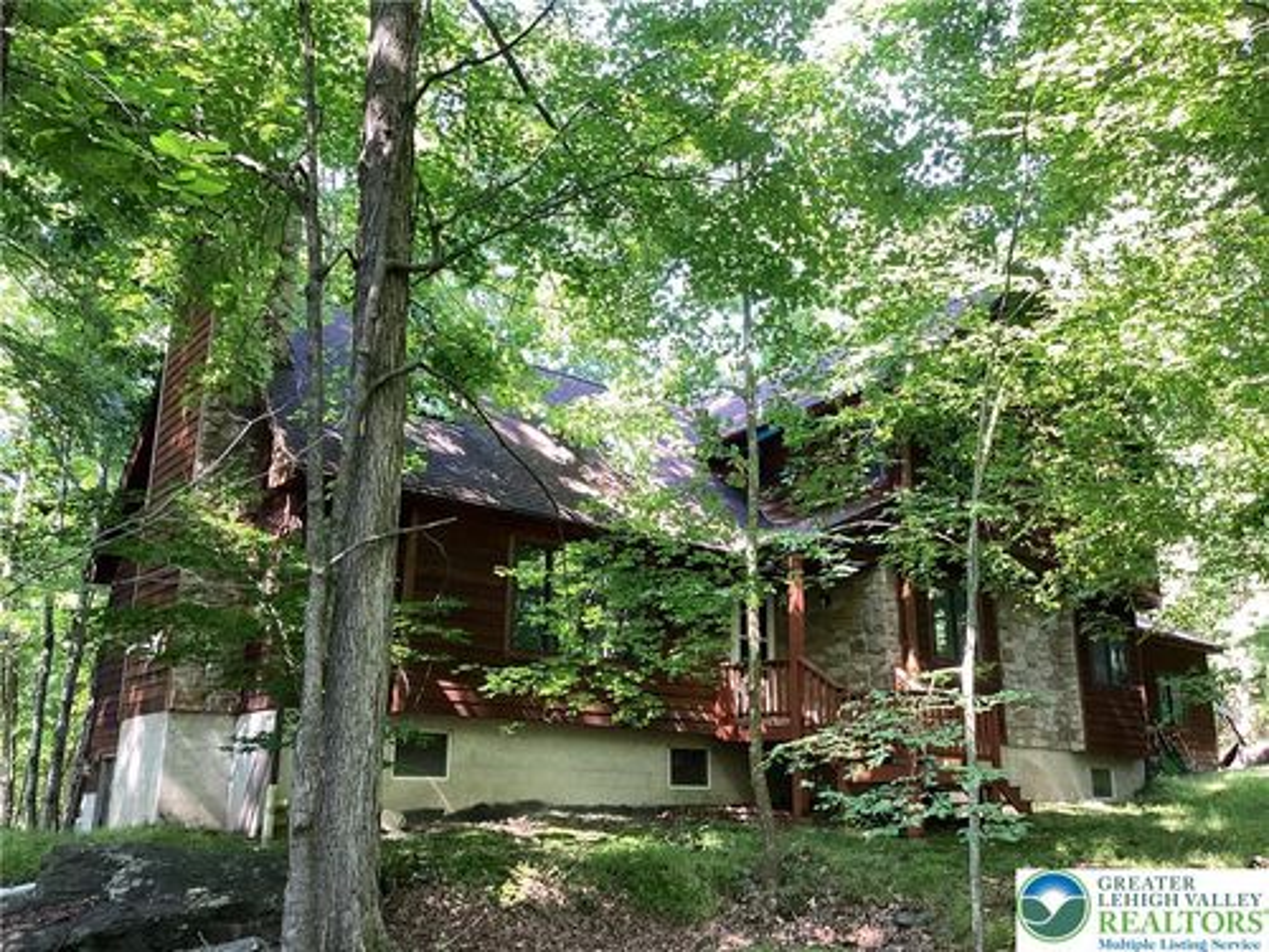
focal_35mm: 31
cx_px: 634
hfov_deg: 58.4
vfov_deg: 45.4
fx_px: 1136
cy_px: 476
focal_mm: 3.3
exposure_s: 1/50
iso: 64
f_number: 2.4
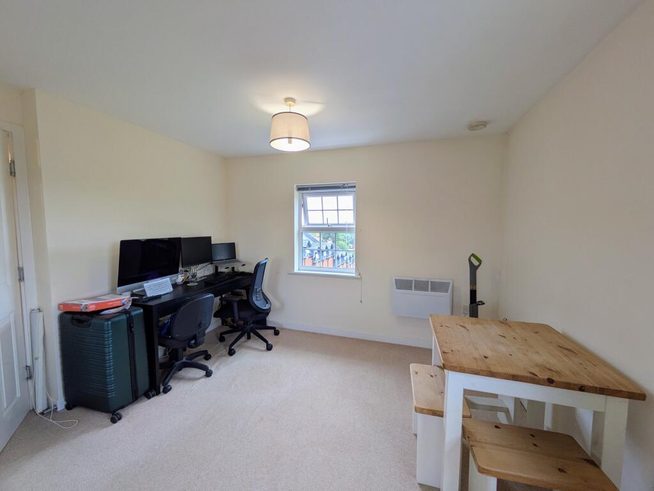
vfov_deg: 85.7
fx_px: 265
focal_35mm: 14
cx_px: 327
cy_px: 246
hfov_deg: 102.0
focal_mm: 1.83
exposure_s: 1/100
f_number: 2.2
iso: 81
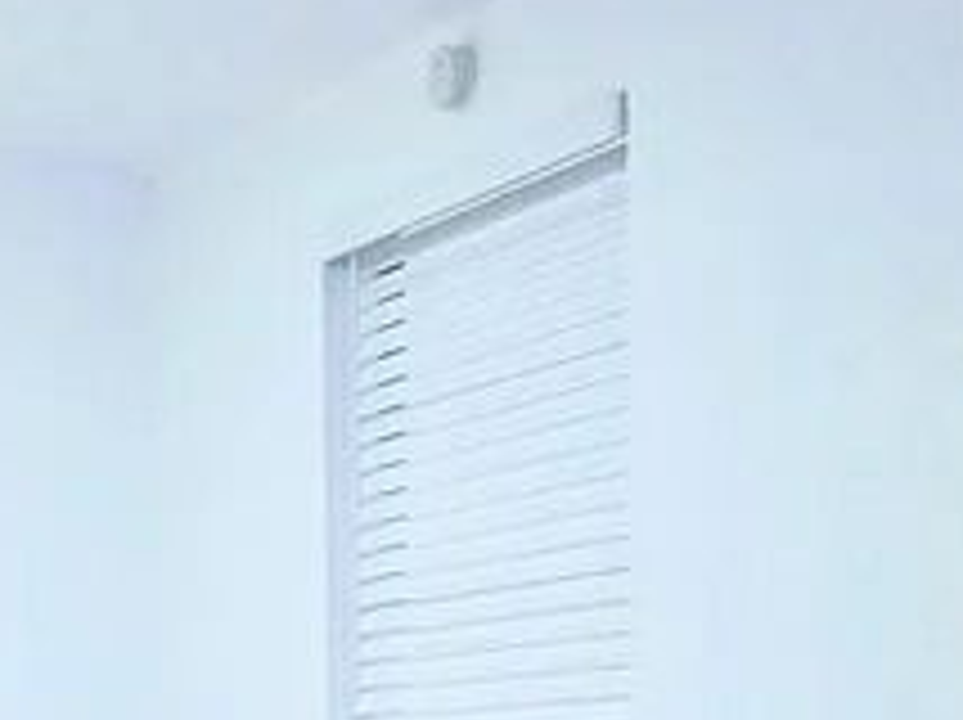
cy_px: 1053
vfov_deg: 12.3
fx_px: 3196
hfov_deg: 14.0
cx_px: -1062
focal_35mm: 115
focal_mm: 4.53
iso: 28
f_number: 1.7
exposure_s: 1/160
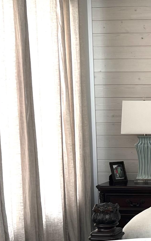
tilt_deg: -5.1
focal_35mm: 81
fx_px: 533
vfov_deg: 25.4
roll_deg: +0.0
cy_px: 156
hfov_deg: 14.3
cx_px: 269
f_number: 1.5
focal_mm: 5.7
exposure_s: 1/121
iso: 80
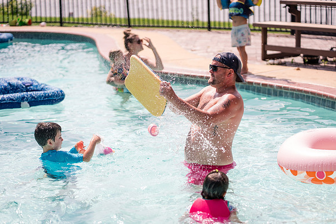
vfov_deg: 16.1
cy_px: 112
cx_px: 168
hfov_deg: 23.9
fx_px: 793
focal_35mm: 85
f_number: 2.2
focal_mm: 85
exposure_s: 1/4000
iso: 200
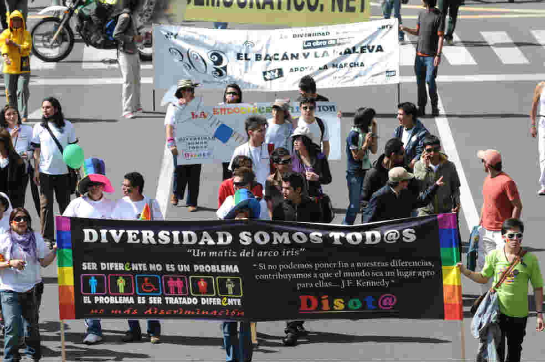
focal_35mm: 255
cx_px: 272
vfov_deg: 5.4
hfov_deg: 8.1
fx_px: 3858
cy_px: 181
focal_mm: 170
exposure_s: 1/250
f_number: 6.3
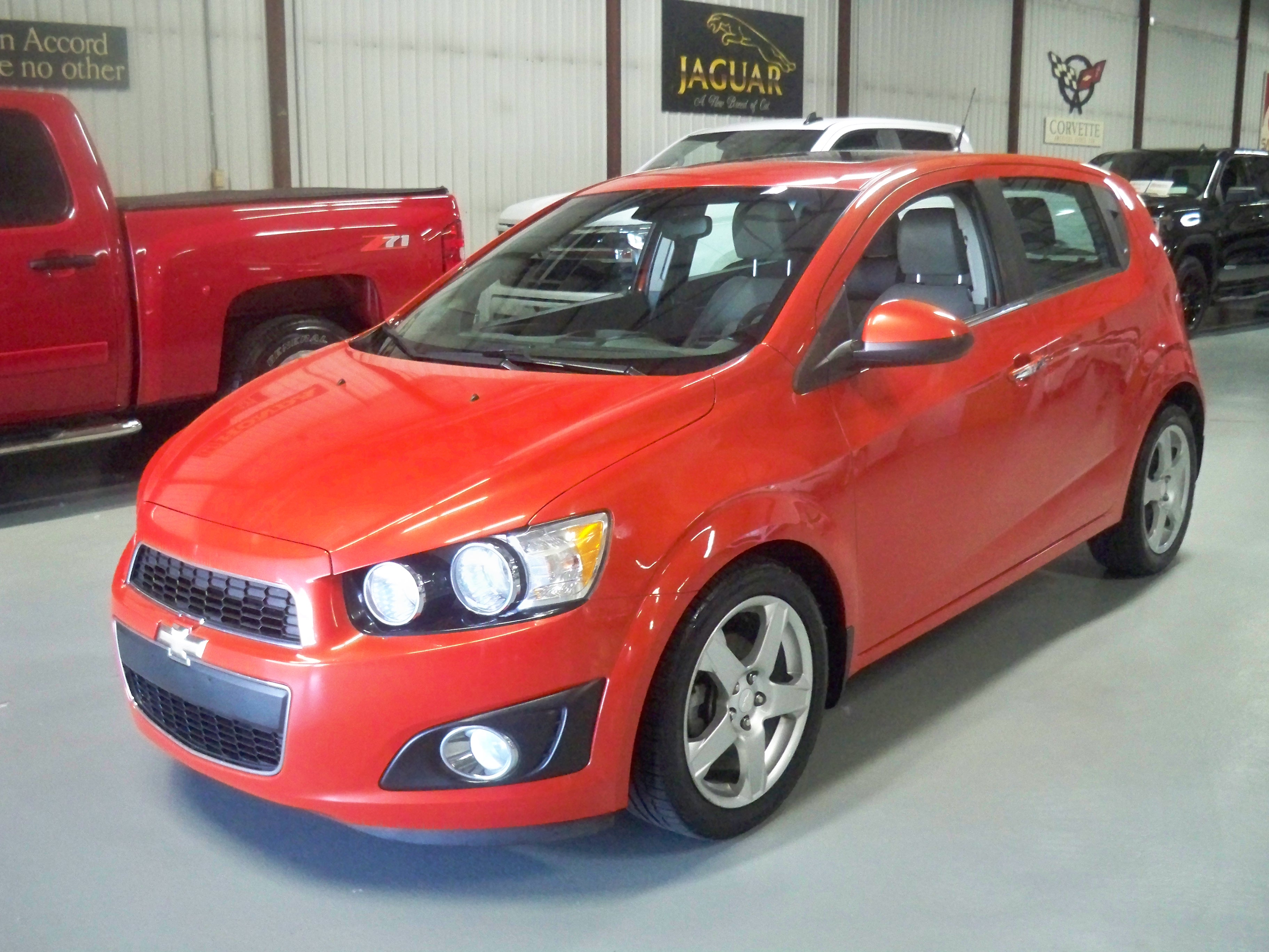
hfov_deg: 52.6
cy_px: 476
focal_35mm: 35
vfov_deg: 40.7
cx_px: 634
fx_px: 1283
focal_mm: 6.3
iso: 1000
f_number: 3.1
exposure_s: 1/60
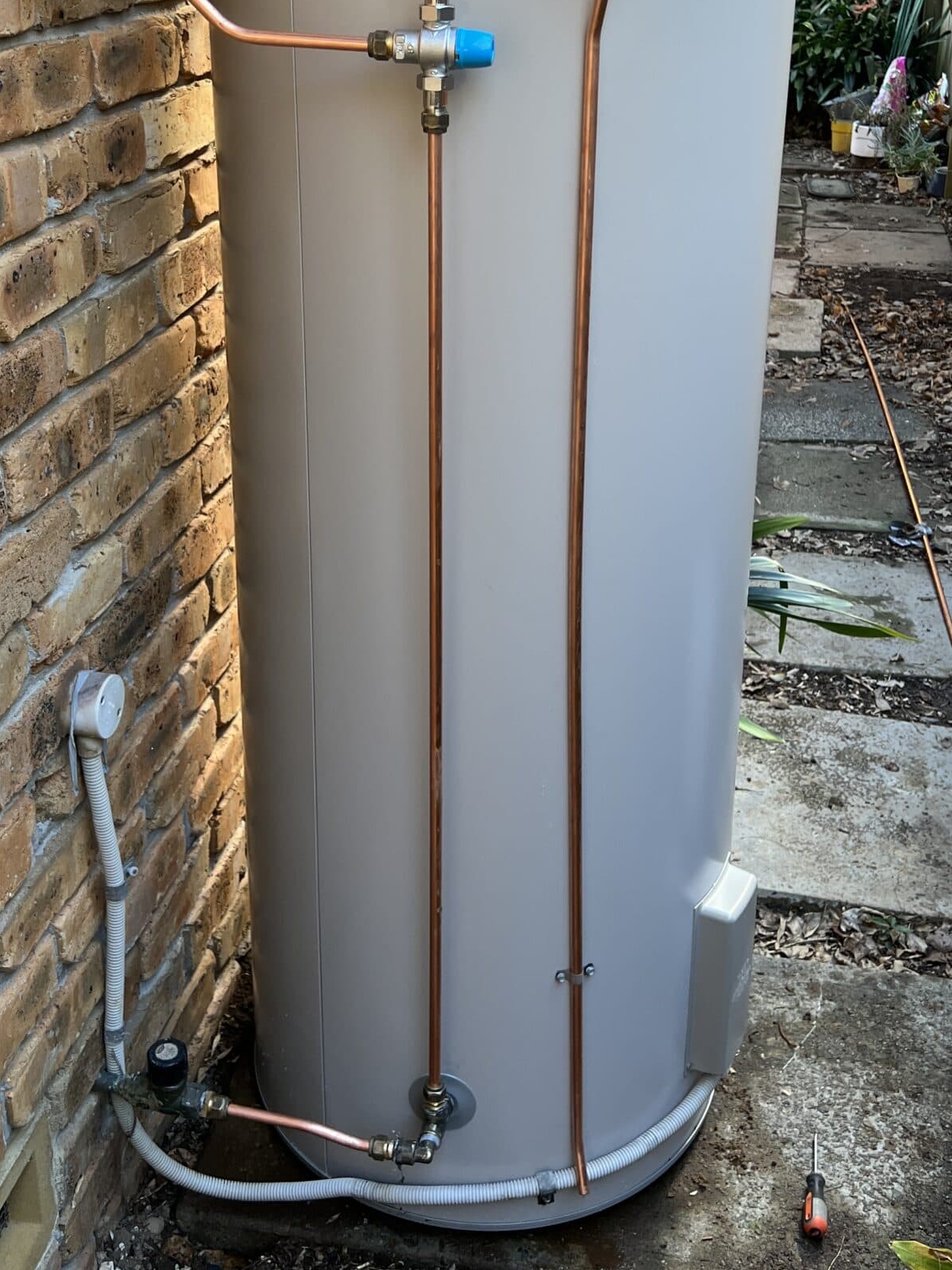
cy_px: 399
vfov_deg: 44.0
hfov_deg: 34.4
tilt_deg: -19.3
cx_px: 472
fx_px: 1540
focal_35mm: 42
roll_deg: +0.9
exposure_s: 1/121
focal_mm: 5.7
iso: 64
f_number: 1.5
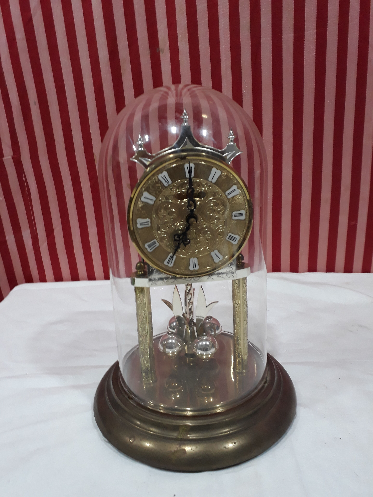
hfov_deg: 51.4
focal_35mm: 27
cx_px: 186
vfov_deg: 65.3
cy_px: 248
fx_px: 388
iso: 125
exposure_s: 1/33
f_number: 1.9
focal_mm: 3.6
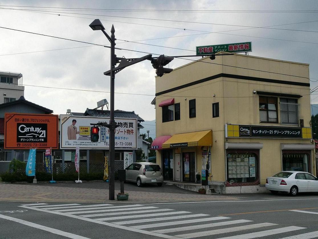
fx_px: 441
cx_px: 159
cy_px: 120
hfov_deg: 39.7
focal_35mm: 48
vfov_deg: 30.3
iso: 64
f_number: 10
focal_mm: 7.91
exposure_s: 1/125
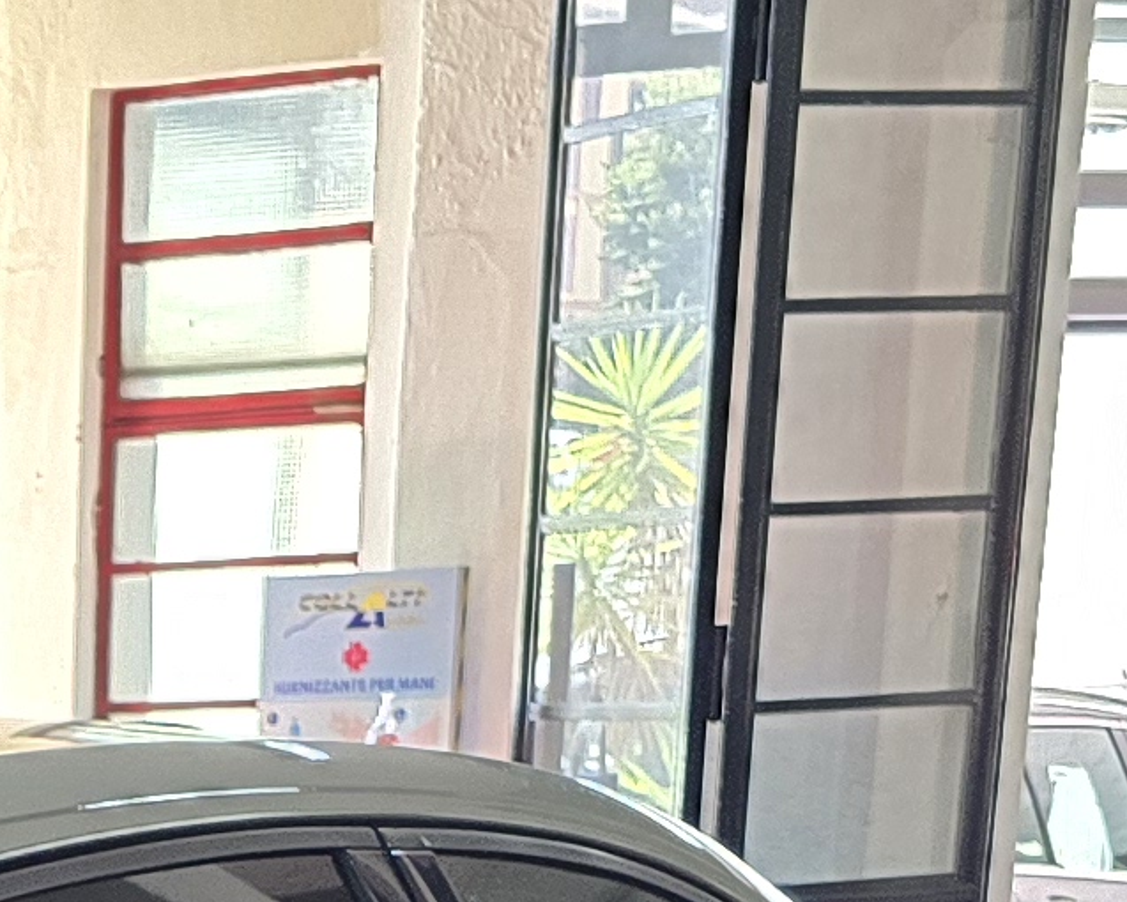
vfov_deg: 9.3
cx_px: -708
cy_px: 2453
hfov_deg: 12.8
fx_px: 4704
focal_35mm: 141
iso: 250
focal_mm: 6.3
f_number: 1.7
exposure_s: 1/100
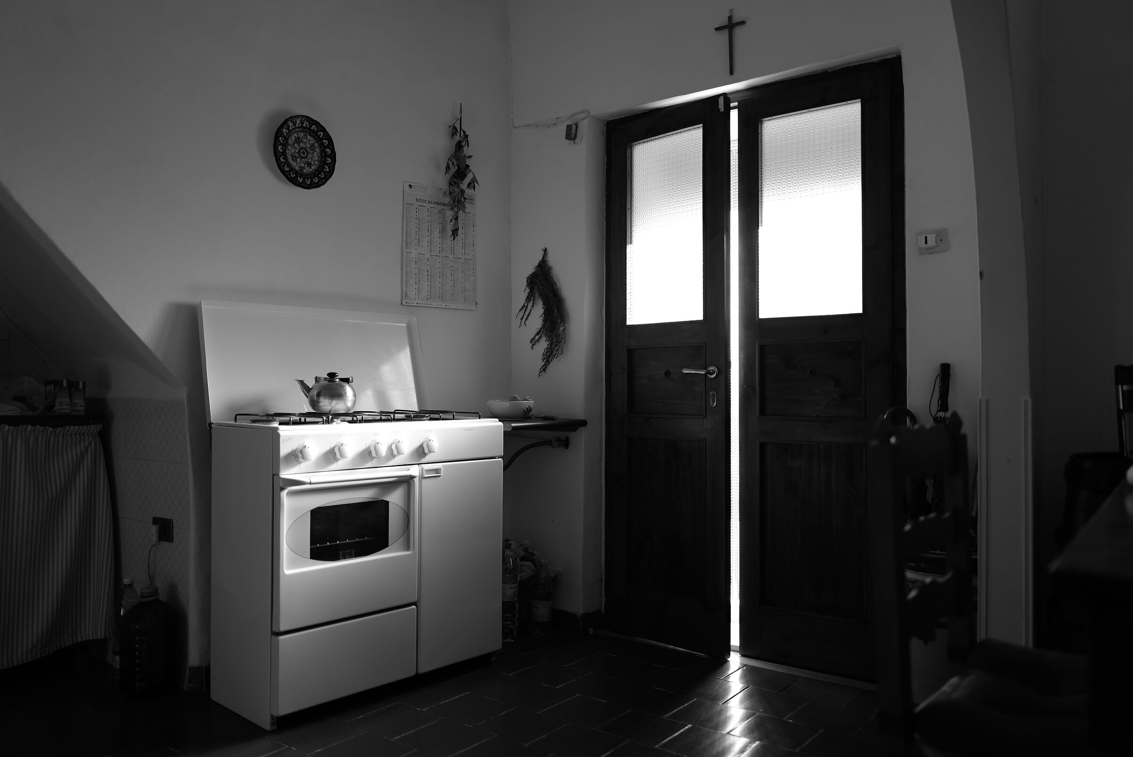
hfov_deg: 65.5
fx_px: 881
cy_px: 378
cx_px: 566
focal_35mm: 28
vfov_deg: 46.4
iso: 320
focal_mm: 28
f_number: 1.7
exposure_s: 1/50
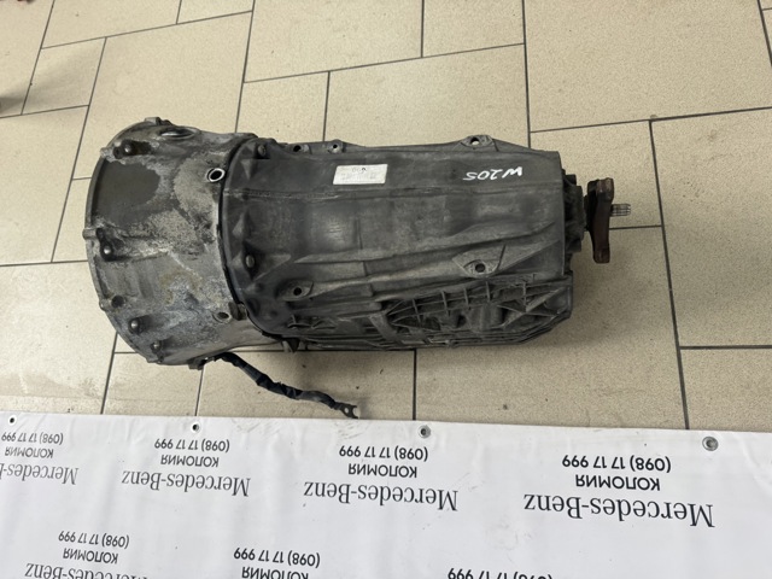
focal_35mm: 24
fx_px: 535
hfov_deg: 71.6
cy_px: 290
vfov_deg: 56.8
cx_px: 386
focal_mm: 6.76
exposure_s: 1/121
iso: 125
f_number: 1.78
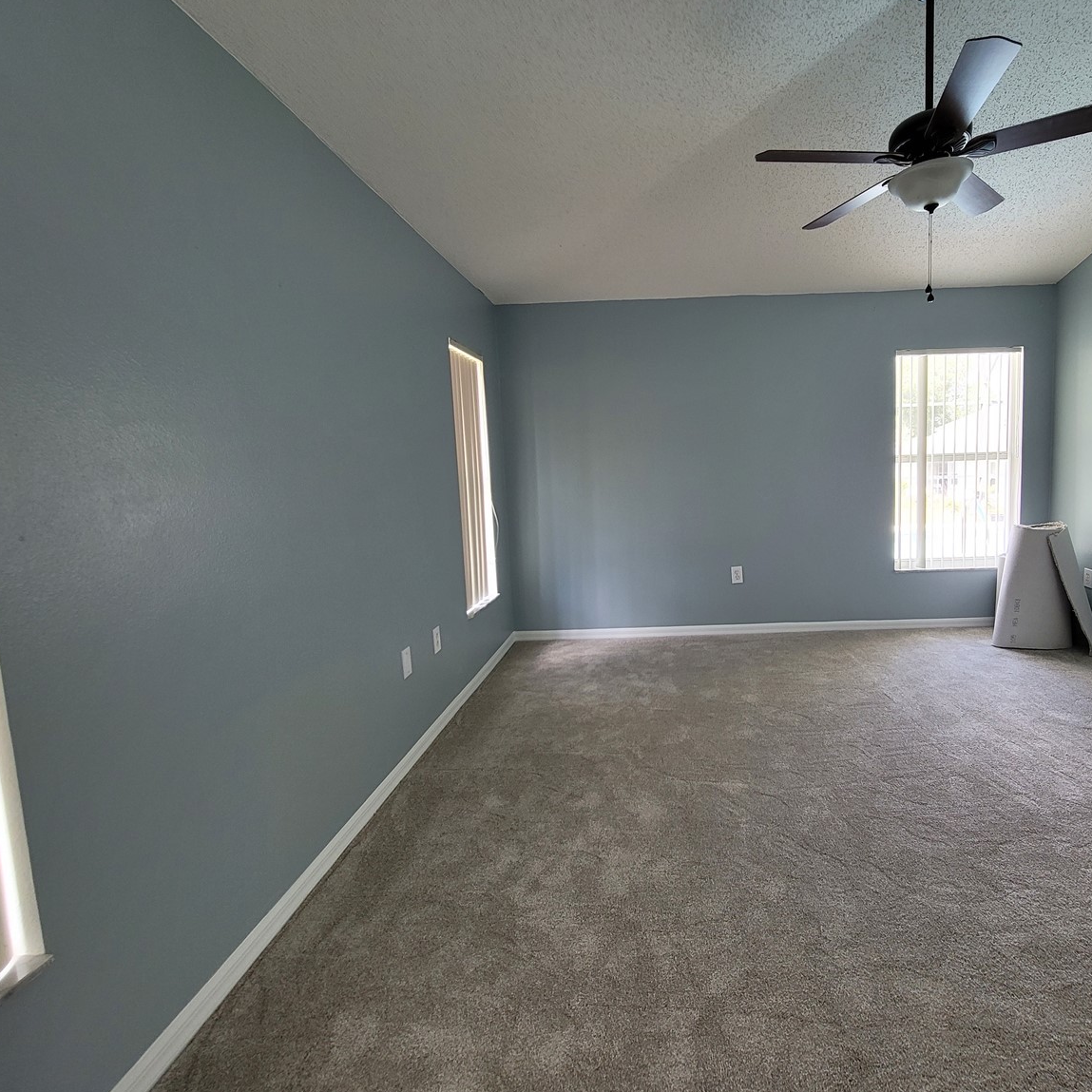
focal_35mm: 16
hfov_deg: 86.3
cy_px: 535
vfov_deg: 87.4
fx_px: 571
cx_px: 656
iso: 125
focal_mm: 2.2
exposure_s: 1/60
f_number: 2.2
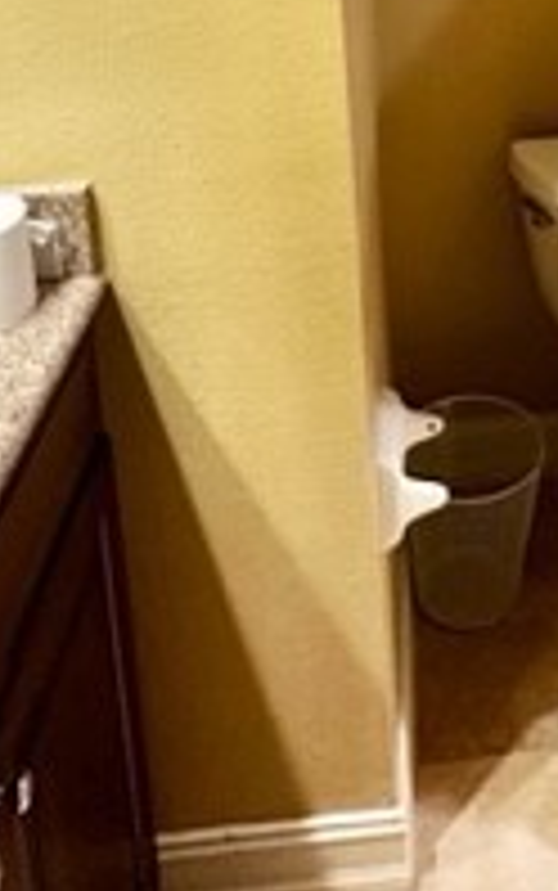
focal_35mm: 48
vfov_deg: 34.5
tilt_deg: -9.6
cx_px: 562
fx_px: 1166
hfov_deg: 25.5
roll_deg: +1.5
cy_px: -144
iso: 320
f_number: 2.2
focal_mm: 2.22
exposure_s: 1/60
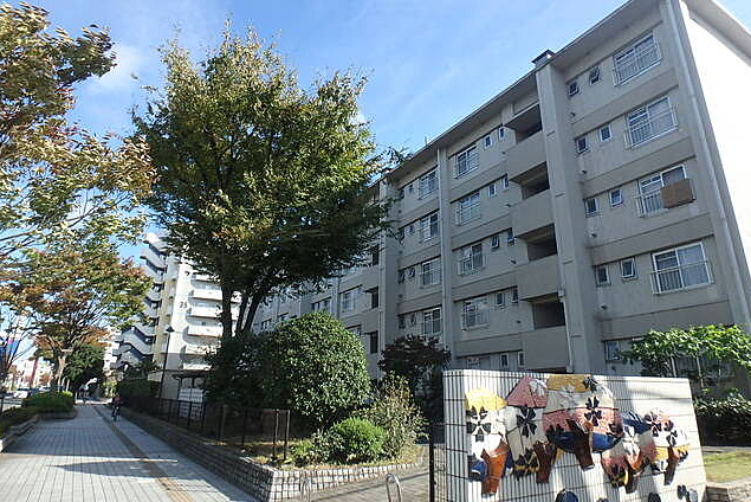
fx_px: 459
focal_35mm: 22
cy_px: 256
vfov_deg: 57.3
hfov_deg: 78.6
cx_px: 376
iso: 125
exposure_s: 1/500
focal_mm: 3.7
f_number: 3.5
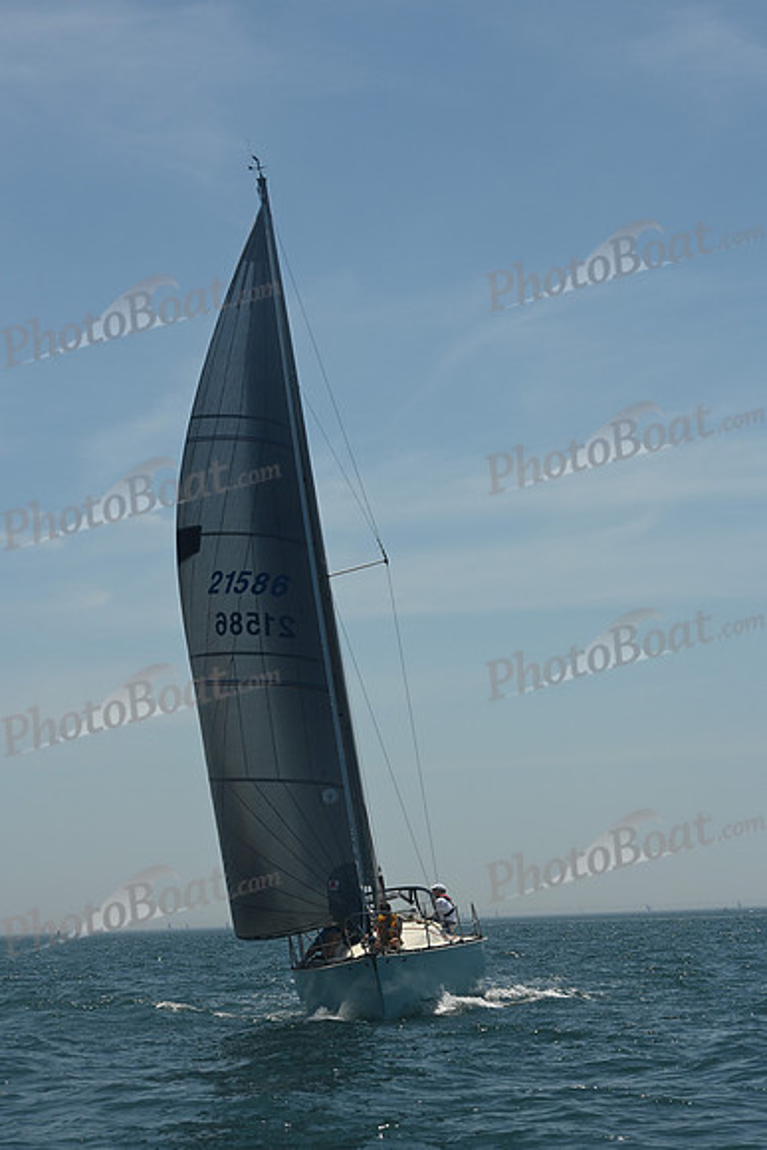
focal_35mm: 98
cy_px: 575
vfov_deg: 20.8
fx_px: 3130
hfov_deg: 14.0
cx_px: 384
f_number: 10
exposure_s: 1/1000
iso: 320
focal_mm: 98
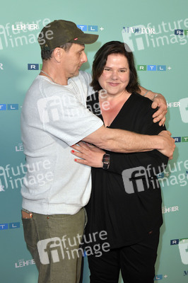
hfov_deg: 26.9
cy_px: 142
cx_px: 94
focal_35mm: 50
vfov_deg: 39.6
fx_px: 392
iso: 1600
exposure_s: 1/250
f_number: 6.3
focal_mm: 50
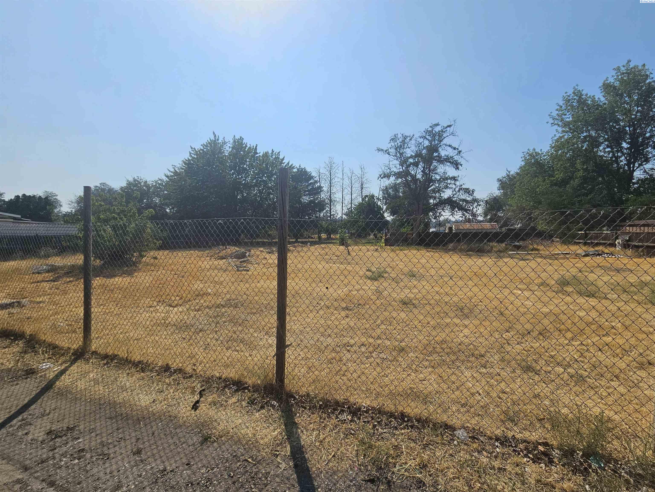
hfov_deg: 106.2
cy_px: 246
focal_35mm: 13
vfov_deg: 89.9
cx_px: 328
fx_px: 246
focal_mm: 2.2
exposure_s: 1/5228
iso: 50
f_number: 2.2
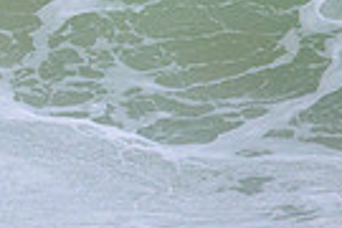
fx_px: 25619
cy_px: -138
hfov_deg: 0.8
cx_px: -327
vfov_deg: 0.5
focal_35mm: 2697
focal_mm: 630
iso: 1800
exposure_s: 1/2000
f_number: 11
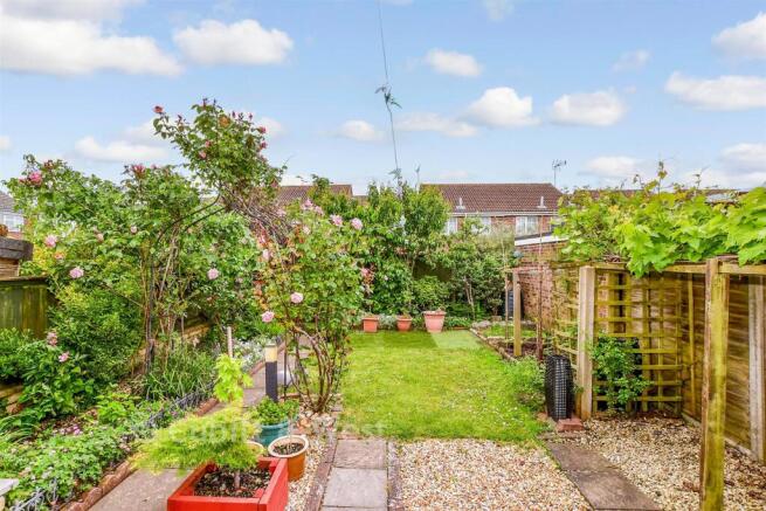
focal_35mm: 16
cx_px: 383
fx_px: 340
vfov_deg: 73.8
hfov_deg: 96.7
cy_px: 256
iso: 250
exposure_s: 1/200
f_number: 8
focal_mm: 11
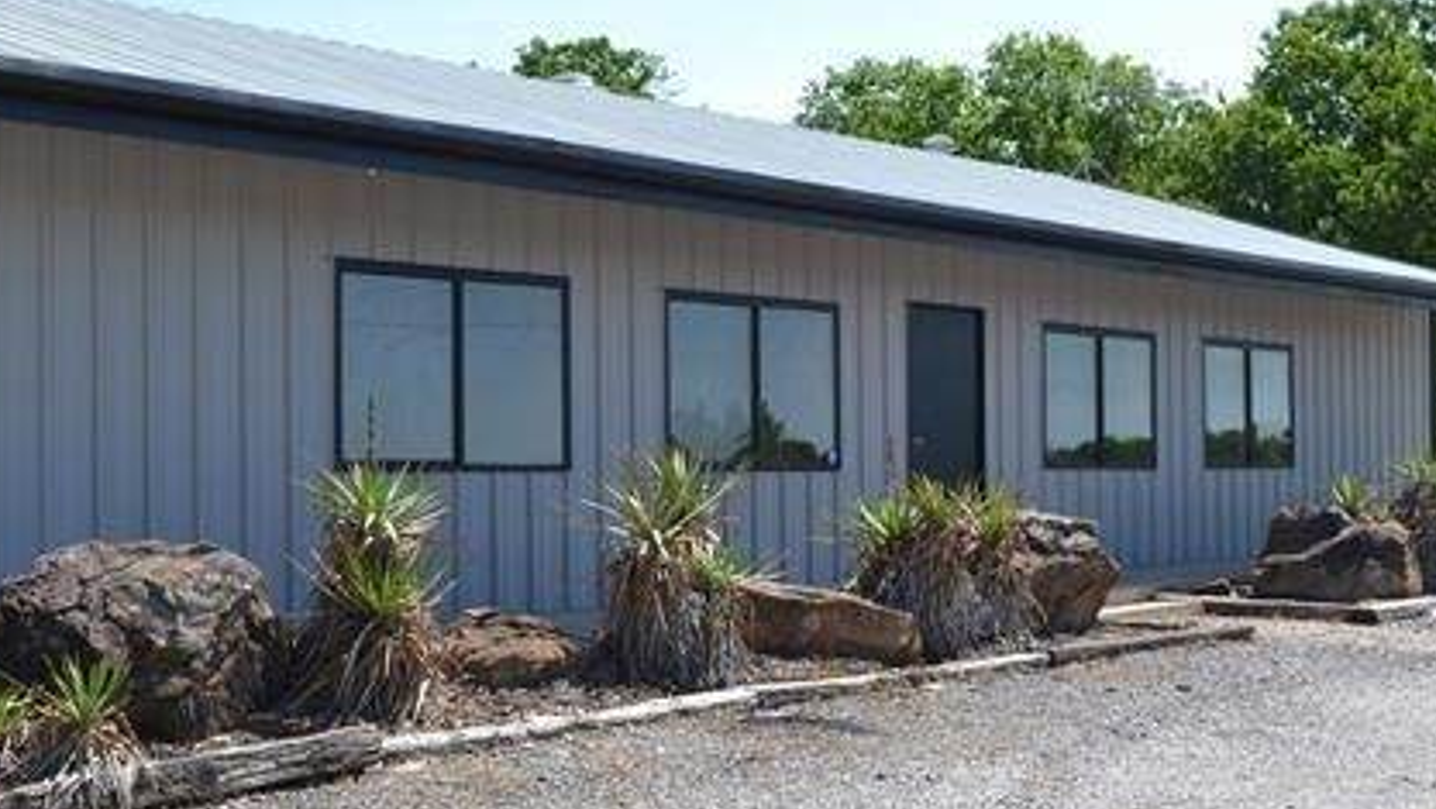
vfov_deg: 22.7
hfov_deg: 39.2
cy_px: 423
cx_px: 720
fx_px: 2019
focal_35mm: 53
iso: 100
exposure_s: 1/250
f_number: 7.1
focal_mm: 22
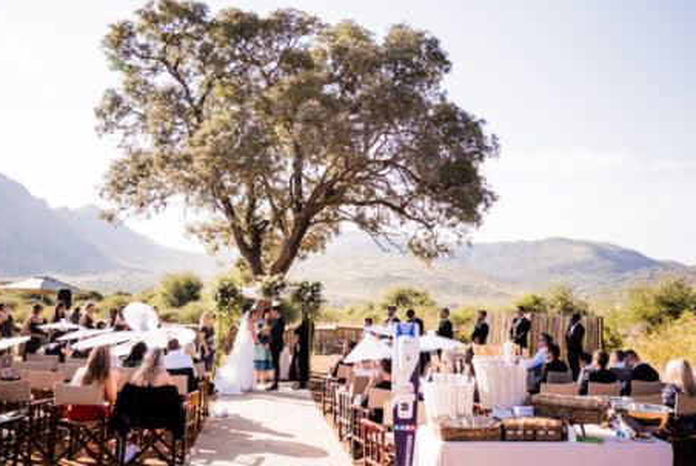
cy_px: 202
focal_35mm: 34
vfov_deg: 38.9
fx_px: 658
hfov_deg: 55.7
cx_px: 343
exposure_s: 1/2000
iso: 200
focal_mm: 16
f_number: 2.8
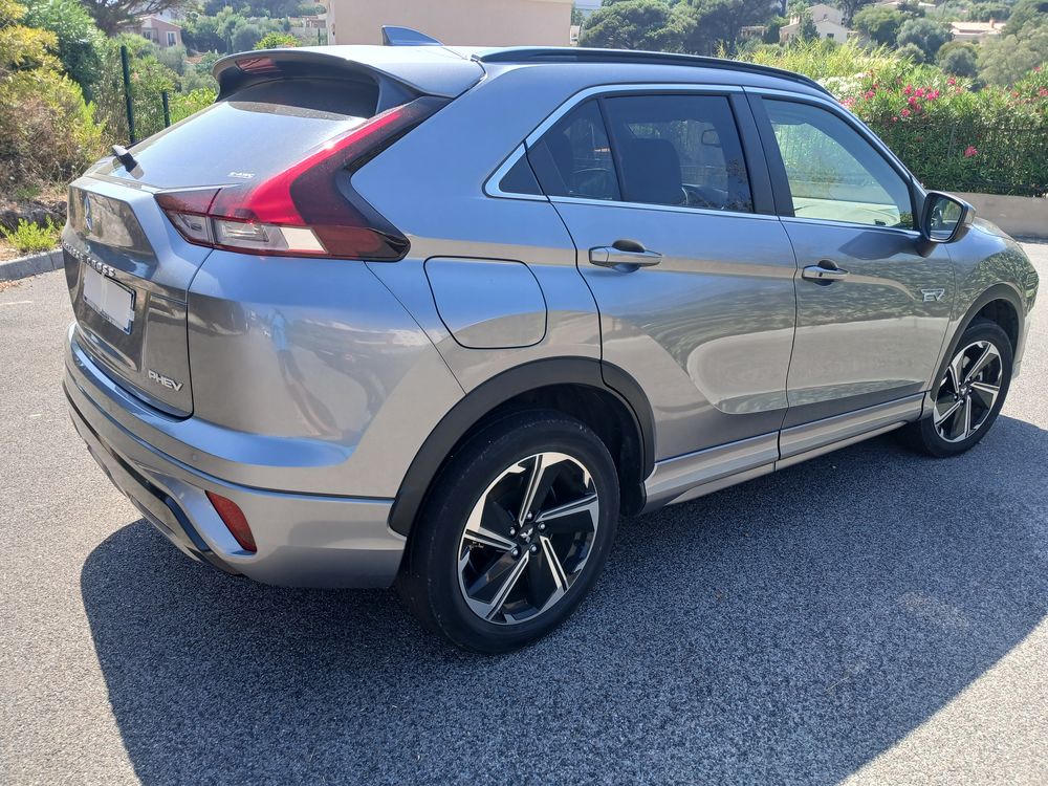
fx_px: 787
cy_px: 393
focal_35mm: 26
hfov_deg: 67.3
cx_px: 524
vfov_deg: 53.1
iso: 20
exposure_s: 1/165
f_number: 1.8
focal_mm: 3.98
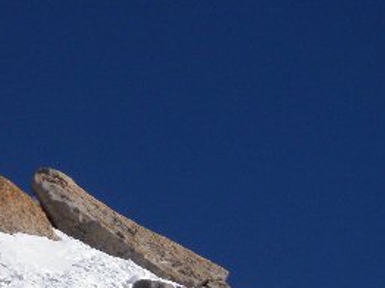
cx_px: -88
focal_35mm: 235
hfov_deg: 8.3
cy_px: 249
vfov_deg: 6.3
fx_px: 2611
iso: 50
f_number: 6.3
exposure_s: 1/320
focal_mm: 16.25
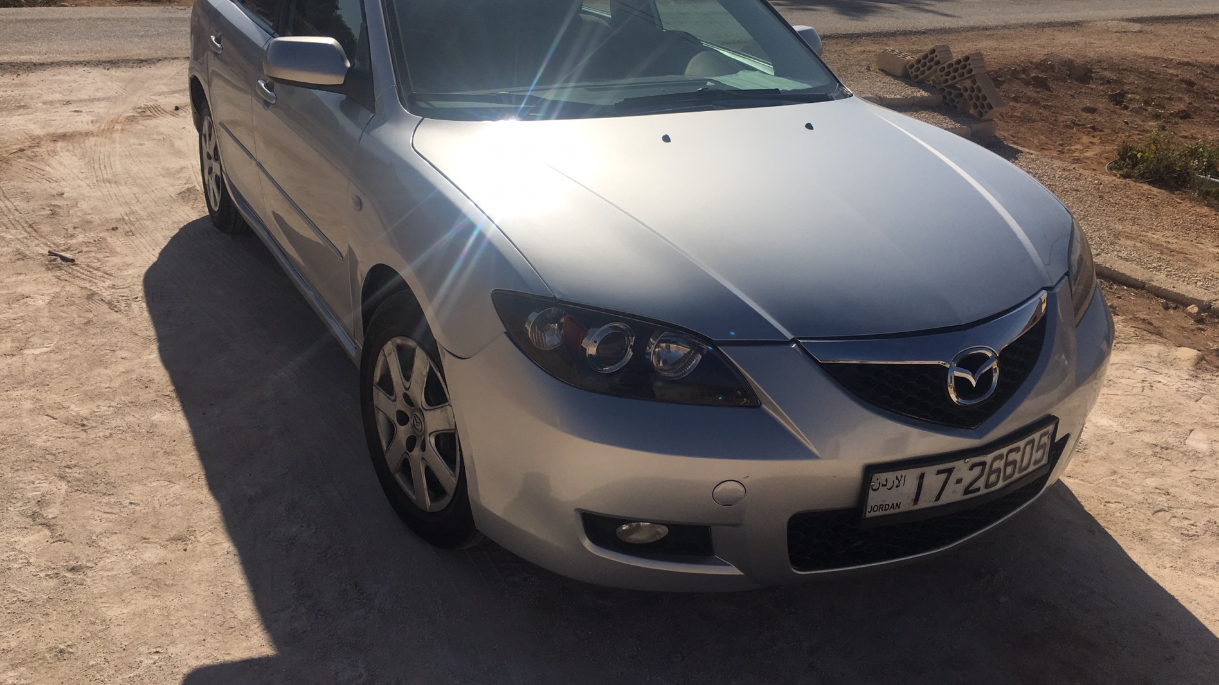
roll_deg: -2.1
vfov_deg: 36.5
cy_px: 276
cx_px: 608
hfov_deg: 61.0
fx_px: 1034
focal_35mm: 32
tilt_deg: -19.2
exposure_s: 1/4525
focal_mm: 4.15
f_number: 2.2
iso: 25
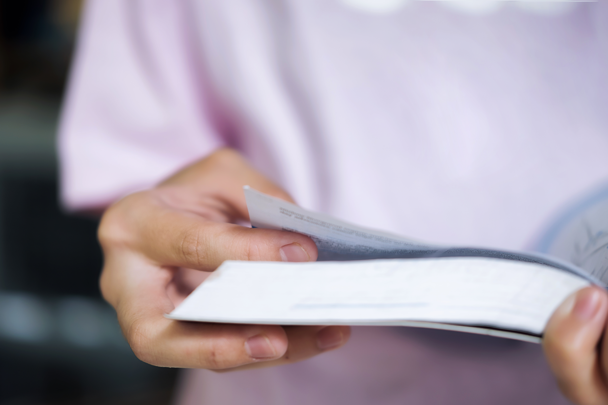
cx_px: 304
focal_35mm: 53
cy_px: 202
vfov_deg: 25.5
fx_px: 895
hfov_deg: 37.5
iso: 400
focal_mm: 35
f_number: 2
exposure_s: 1/180
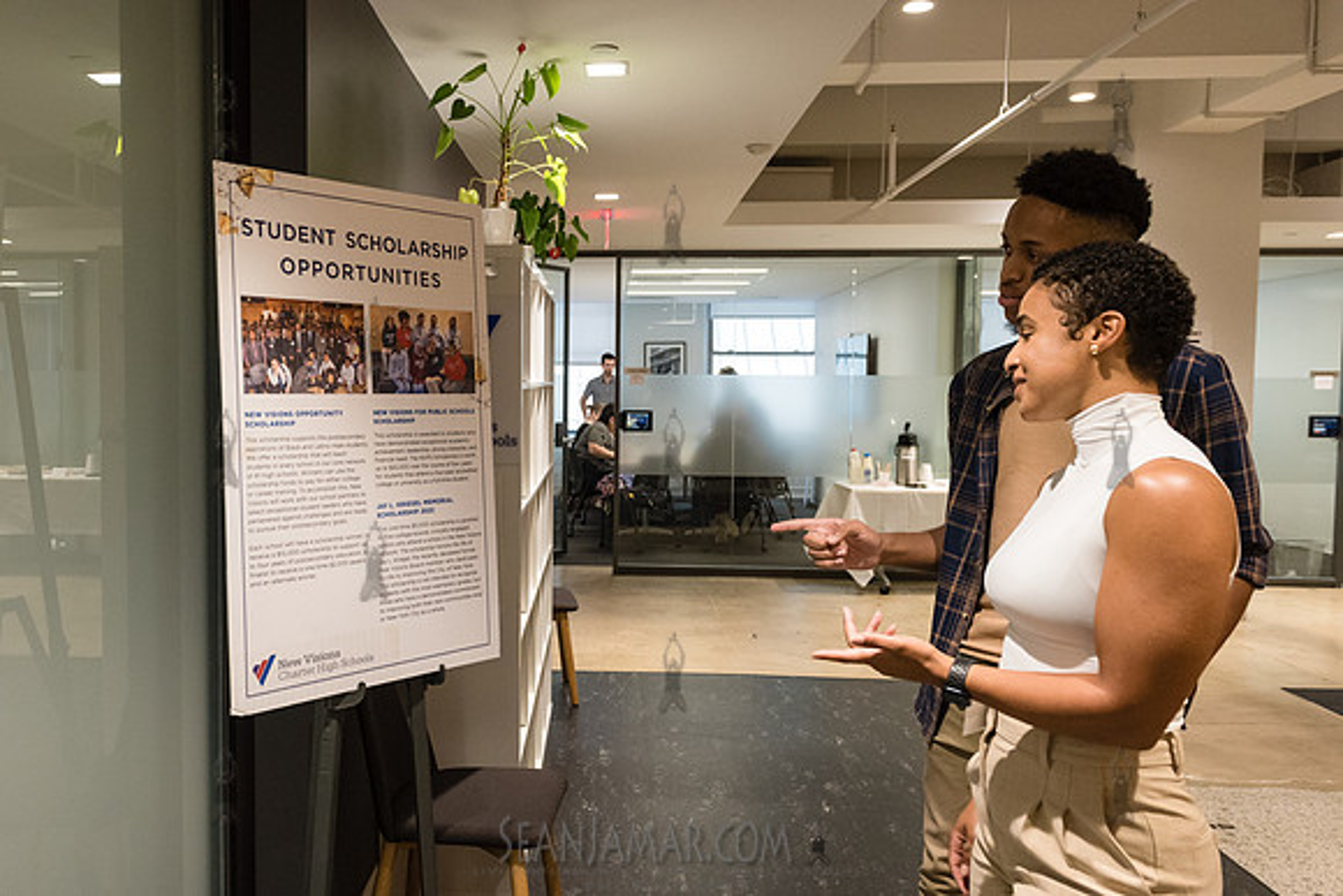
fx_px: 1108
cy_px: 434
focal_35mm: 30
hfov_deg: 61.7
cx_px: 513
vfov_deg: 44.0
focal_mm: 24
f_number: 4.5
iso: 2500
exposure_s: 1/250
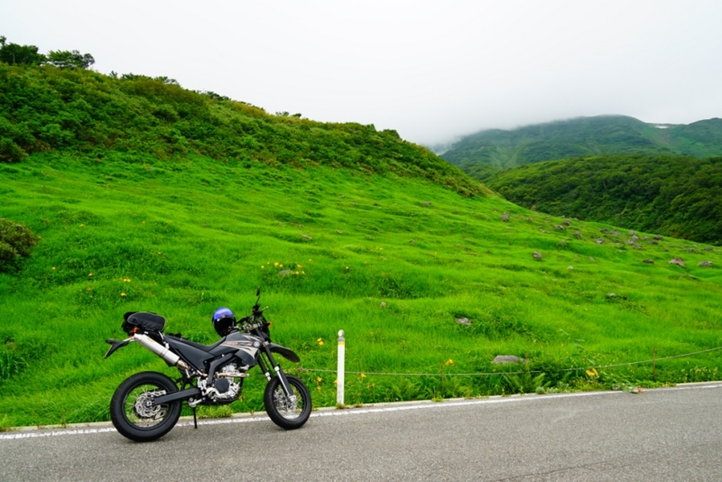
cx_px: 361
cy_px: 241
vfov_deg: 48.0
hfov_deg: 67.4
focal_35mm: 27
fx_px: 542
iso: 100
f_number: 7.1
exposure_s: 1/100
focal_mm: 18
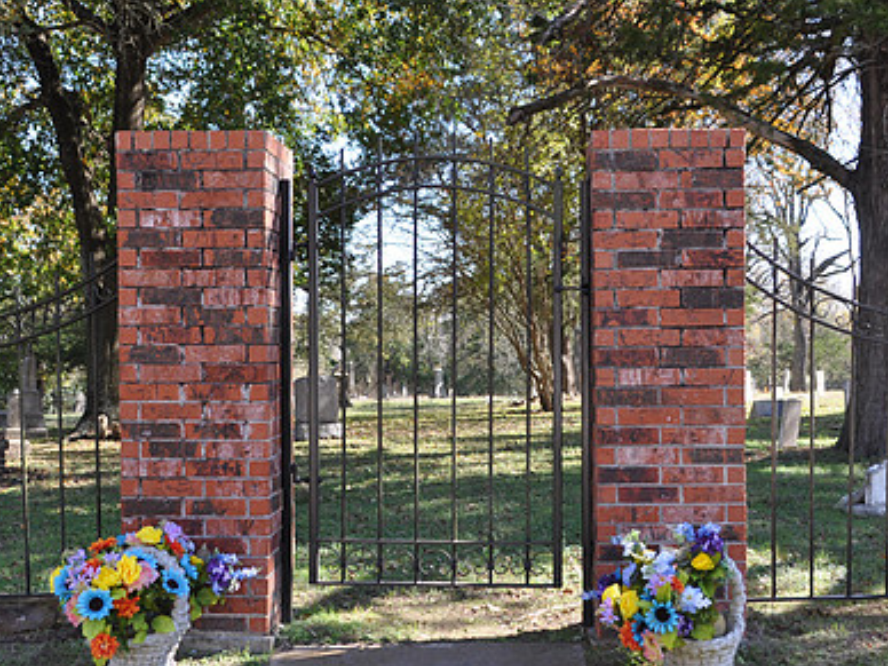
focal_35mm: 56
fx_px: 1437
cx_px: 483
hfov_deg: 34.3
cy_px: 358
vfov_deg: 26.1
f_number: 5.6
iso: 220
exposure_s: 1/125
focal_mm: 26
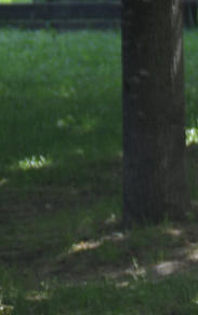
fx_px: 4429
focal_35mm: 514
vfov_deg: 4.1
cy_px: 341
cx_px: 721
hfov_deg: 2.5
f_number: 6.3
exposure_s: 1/160
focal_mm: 48
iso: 200
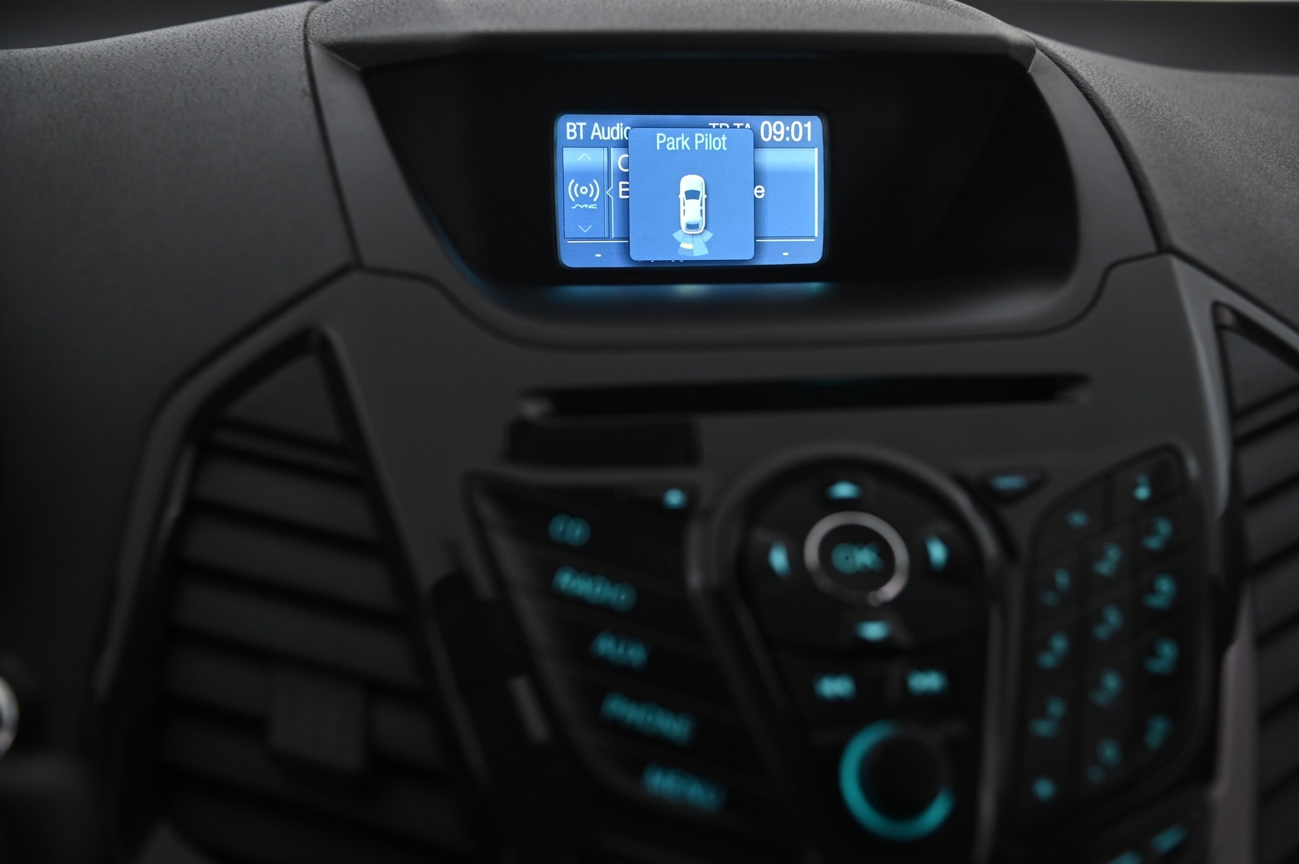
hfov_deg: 41.1
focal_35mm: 48
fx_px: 1731
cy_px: 432
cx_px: 650
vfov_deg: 28.0
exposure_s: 1/50
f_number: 4
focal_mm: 48
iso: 2000
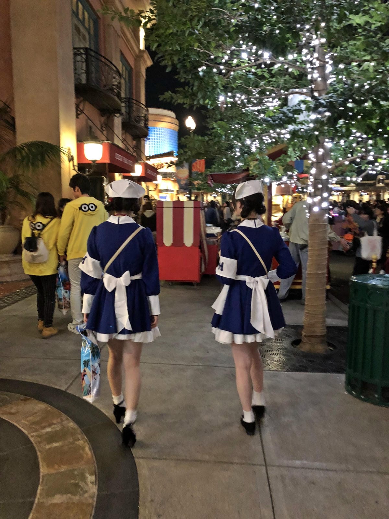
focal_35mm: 29
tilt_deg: -6.3
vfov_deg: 61.7
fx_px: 435
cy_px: 260
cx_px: 194
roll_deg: +2.0
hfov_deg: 48.2
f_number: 1.8
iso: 640
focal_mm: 3.99
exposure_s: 1/24
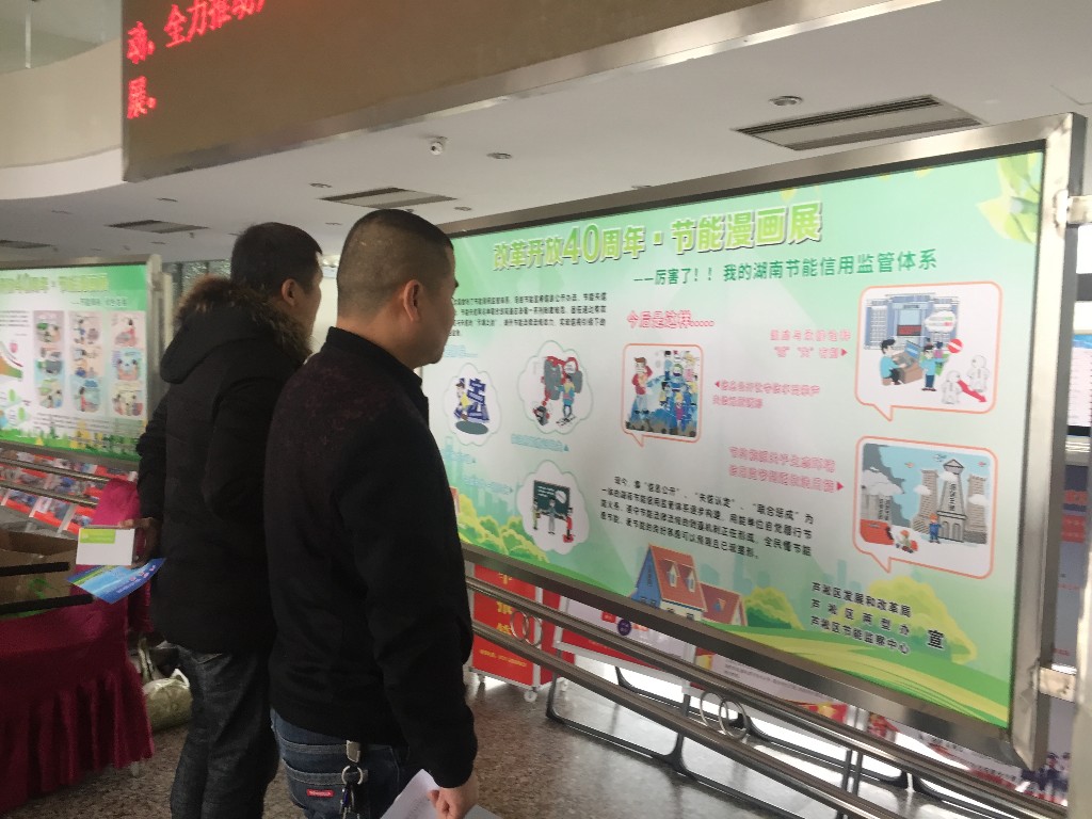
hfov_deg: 61.7
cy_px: 410
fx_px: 915
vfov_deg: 48.2
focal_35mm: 29
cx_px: 546
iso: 80
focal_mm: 4.15
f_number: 2.2
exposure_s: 1/33
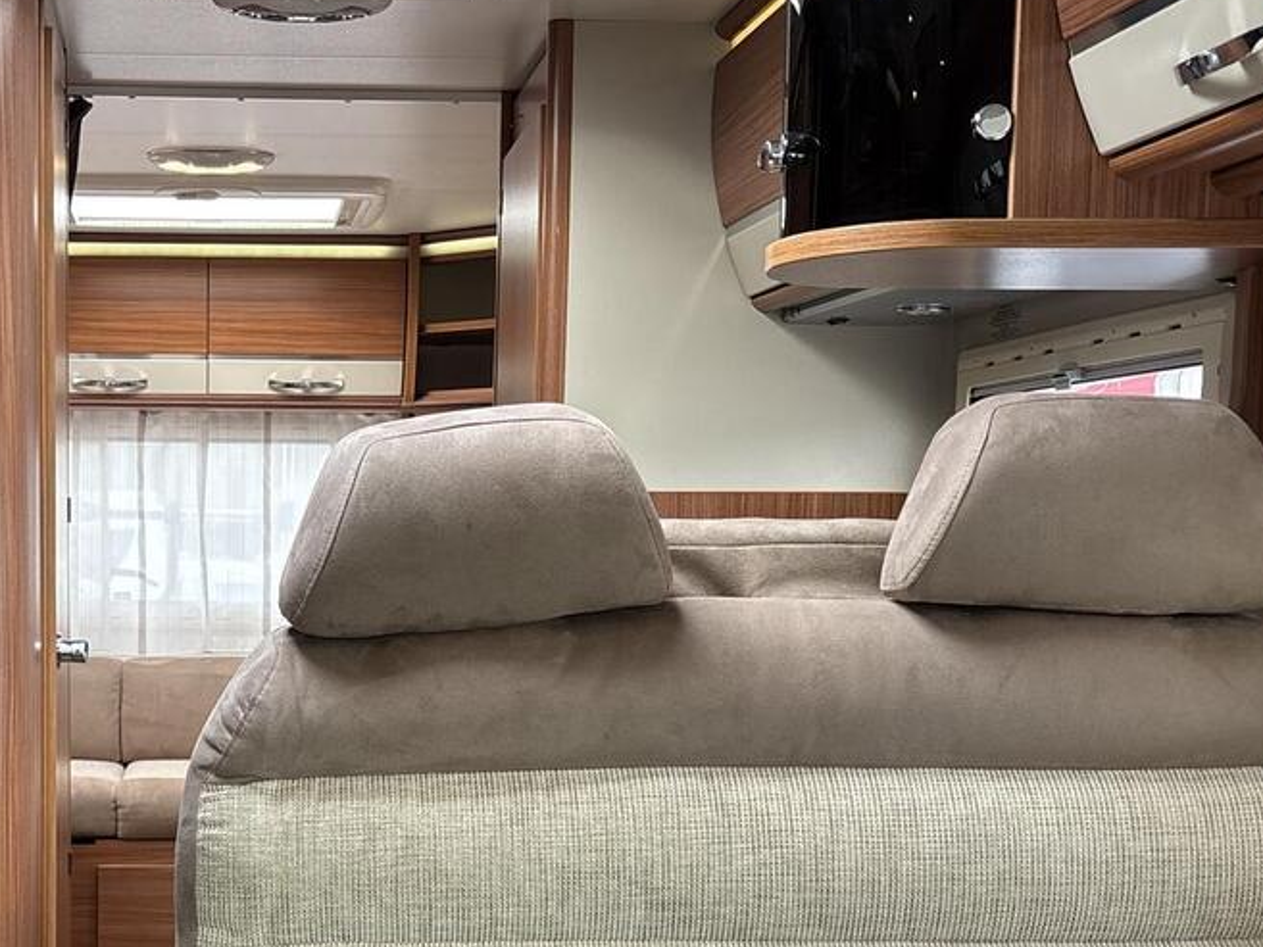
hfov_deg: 32.8
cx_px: 246
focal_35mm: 57
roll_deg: -0.7
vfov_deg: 25.3
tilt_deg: -4.6
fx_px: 2080
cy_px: 732
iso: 125
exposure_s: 1/70
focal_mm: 5.96
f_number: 1.6
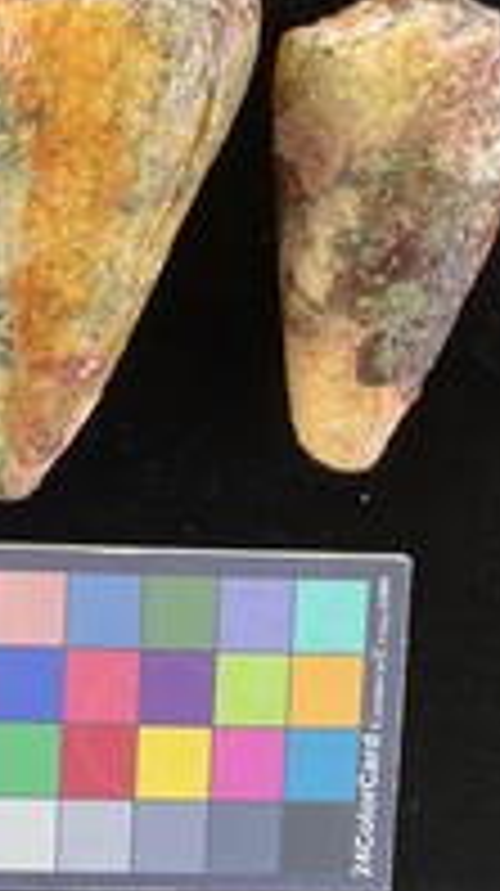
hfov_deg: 19.1
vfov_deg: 37.1
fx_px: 1323
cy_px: 367
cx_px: -225
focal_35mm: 56
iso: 64
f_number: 1.8
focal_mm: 3
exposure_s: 1/50
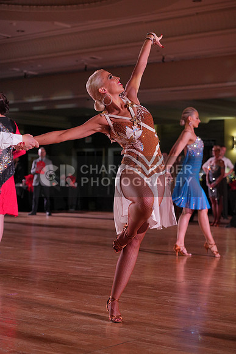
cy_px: 177
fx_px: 688
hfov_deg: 19.5
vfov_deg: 28.8
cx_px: 118
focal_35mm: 70
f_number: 4
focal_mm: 70
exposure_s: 1/500
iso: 1600
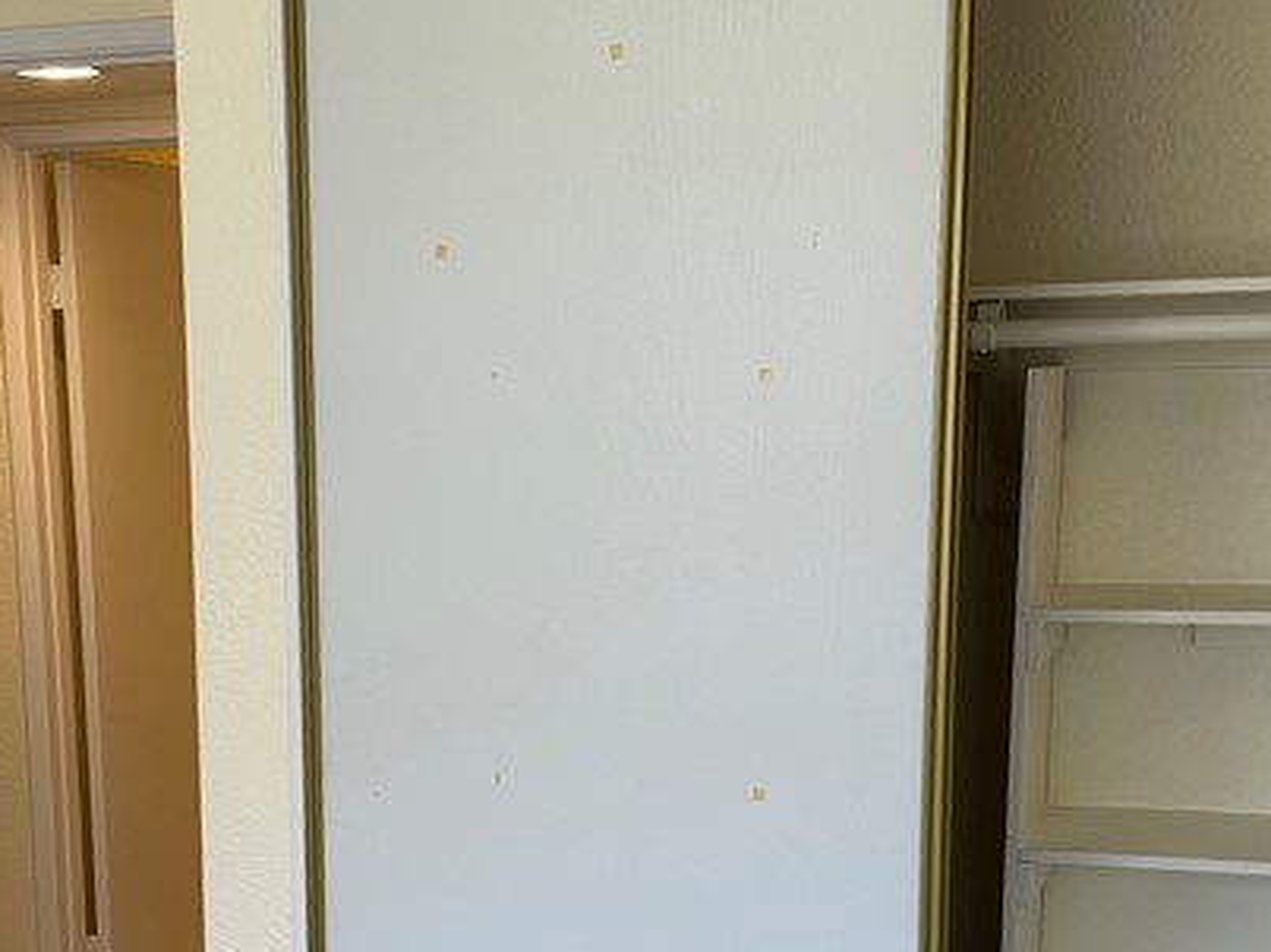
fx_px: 2239
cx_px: 492
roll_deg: +0.5
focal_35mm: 61
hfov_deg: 31.6
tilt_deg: -10.5
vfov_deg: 23.6
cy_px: 779
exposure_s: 1/120
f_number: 1.78
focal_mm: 6.86
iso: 64
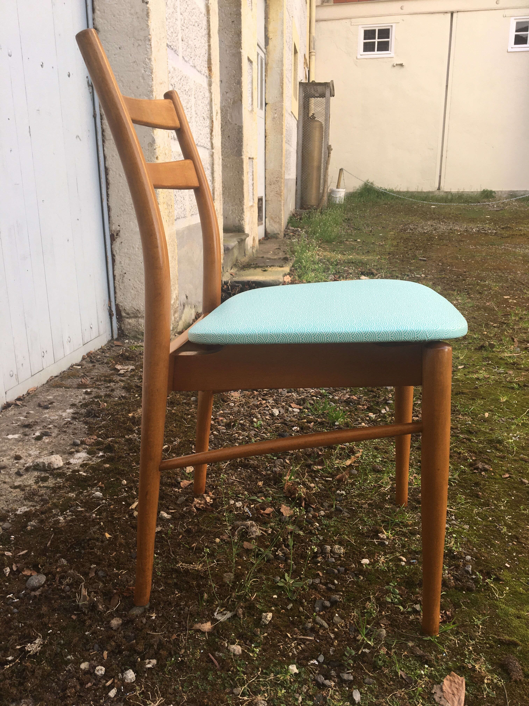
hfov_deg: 48.2
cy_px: 353
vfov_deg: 61.7
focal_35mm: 29
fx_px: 591
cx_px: 264
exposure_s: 1/201
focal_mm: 4.15
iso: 25
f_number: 2.2
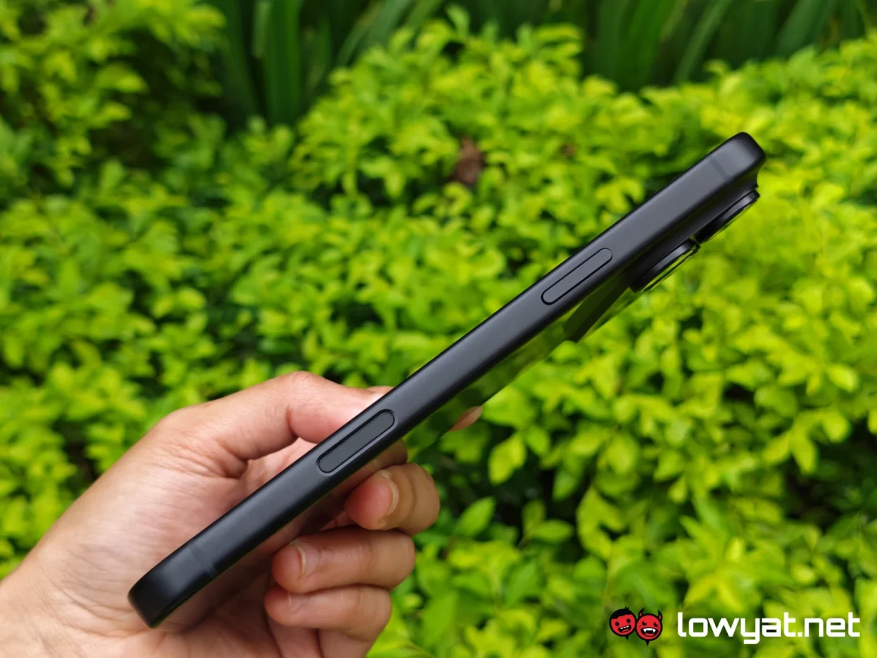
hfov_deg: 41.2
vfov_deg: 31.5
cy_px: 329
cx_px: 438
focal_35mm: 46
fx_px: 1165
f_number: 1.6
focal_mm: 5.4
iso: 50
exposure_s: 1/125
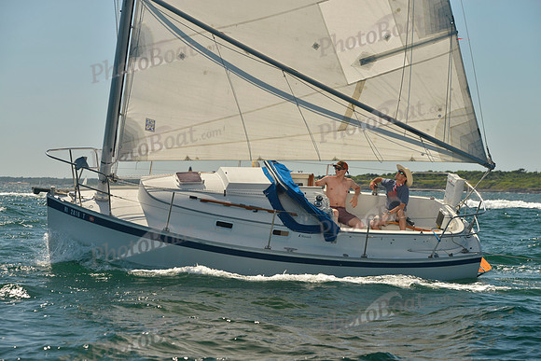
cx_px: 270
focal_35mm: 112
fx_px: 1683
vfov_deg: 12.2
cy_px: 180
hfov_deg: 18.3
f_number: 8
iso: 280
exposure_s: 1/640
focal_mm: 112
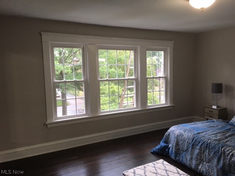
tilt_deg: -5.5
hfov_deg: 61.7
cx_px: 118
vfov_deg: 48.2
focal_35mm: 29
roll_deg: +1.0
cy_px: 88
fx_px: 197
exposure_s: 1/30
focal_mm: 4.15
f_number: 2.2
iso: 40
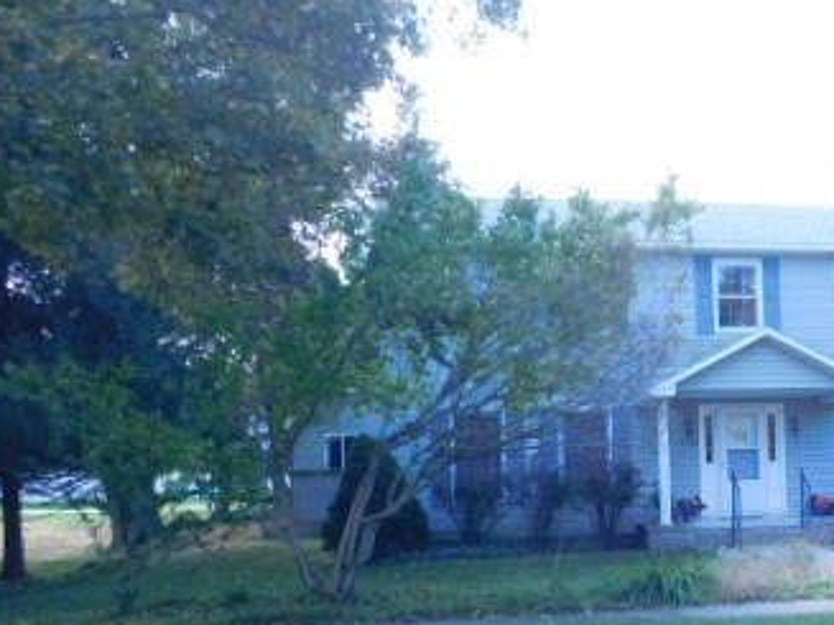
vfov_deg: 31.7
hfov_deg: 39.2
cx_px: 742
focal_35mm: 45
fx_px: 1084
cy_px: 446
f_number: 3
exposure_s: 1/200
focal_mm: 4
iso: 125
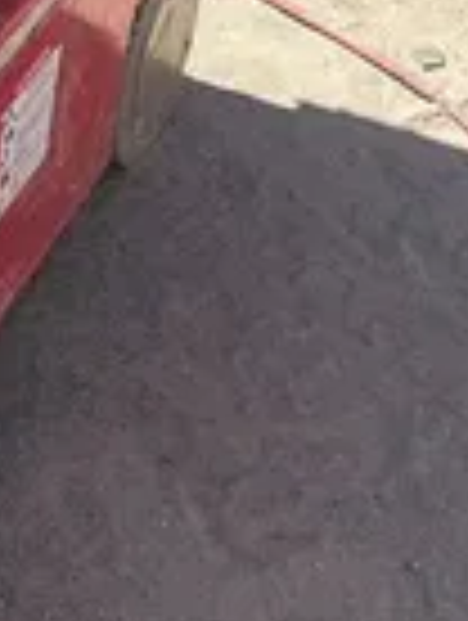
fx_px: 2480
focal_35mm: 138
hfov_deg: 9.8
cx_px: -544
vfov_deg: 12.5
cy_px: -632
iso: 50
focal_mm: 5.1
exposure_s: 1/1339
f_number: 1.6
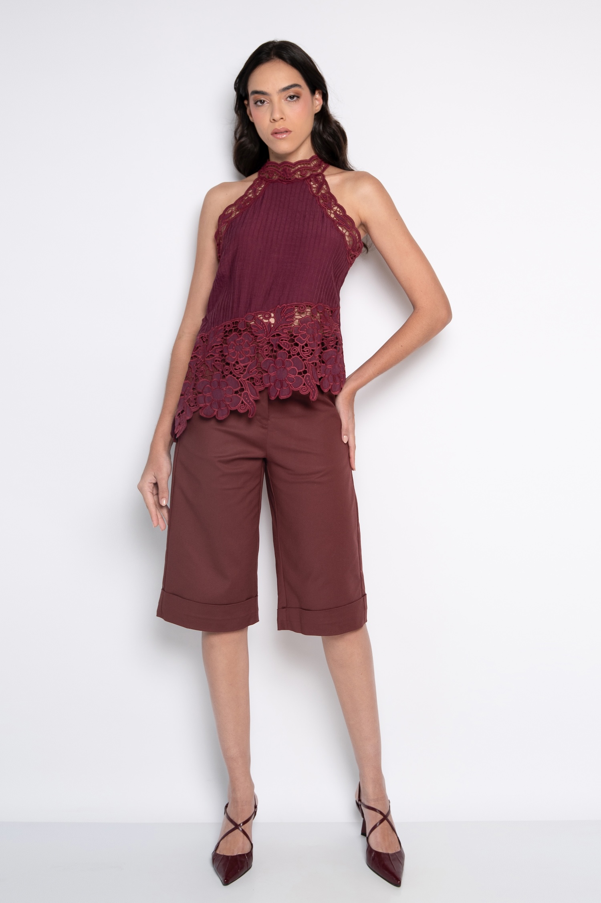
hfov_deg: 33.4
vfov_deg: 48.5
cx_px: 300
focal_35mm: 40
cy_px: 452
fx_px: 1003
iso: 160
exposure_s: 1/125
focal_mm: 40
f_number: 5
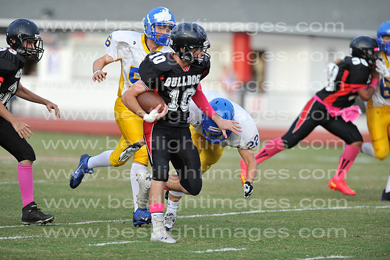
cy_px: 130
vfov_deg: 4.6
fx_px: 3248
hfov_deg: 6.9
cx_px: 195
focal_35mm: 300
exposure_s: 1/2000
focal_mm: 300
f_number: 4
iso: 1000
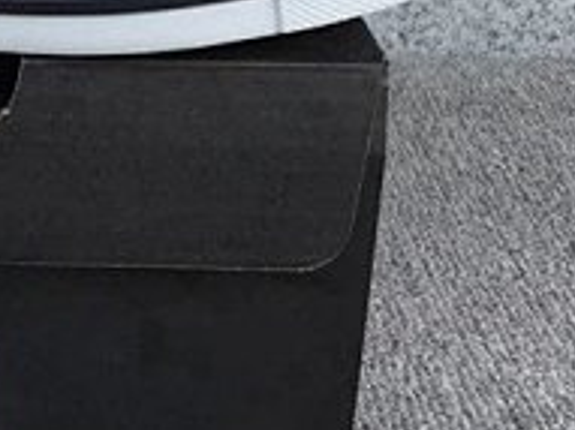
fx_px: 1726
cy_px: -9
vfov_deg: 14.0
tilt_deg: -19.9
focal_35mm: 104
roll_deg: -1.5
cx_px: -24
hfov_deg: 18.3
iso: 25
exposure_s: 1/252
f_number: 2.4
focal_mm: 3.3
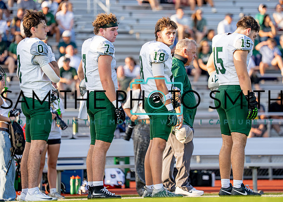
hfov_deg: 9.5
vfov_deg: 6.8
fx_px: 1699
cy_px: 92
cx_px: 165
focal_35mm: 211
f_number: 2.8
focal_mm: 175
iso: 320
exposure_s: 1/2000
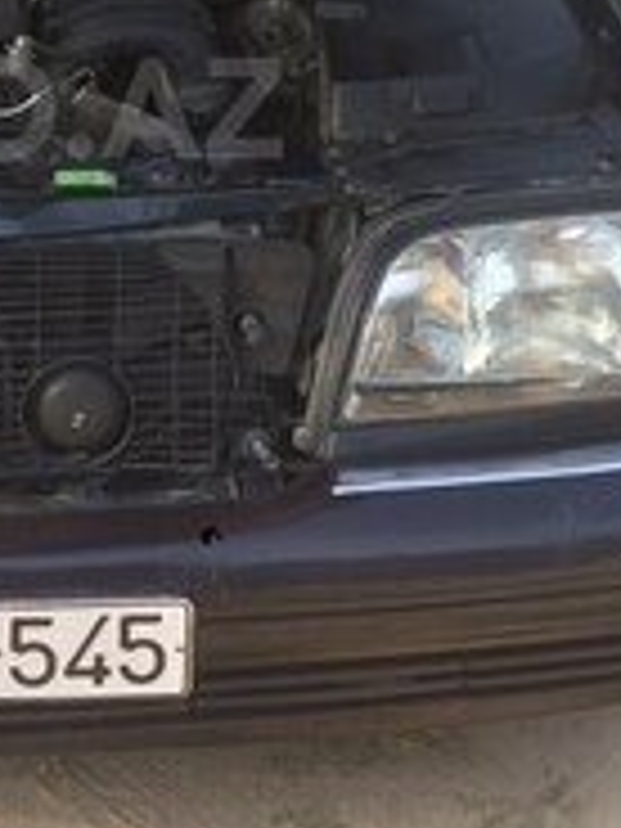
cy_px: 108
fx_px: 1866
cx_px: -63
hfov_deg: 18.2
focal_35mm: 78
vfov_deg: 24.4
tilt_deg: -19.1
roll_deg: -1.3
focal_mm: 4.15
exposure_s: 1/410
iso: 32
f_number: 2.2
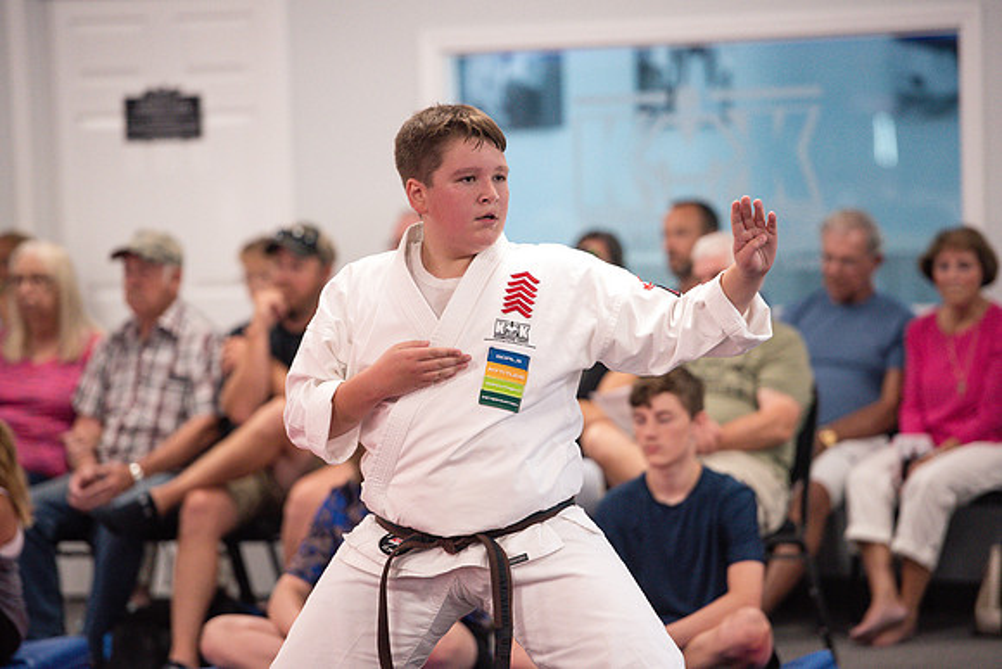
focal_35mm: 185
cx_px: 501
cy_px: 334
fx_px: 5150
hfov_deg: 11.1
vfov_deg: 7.4
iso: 1600
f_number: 3.5
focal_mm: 185
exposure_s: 1/400
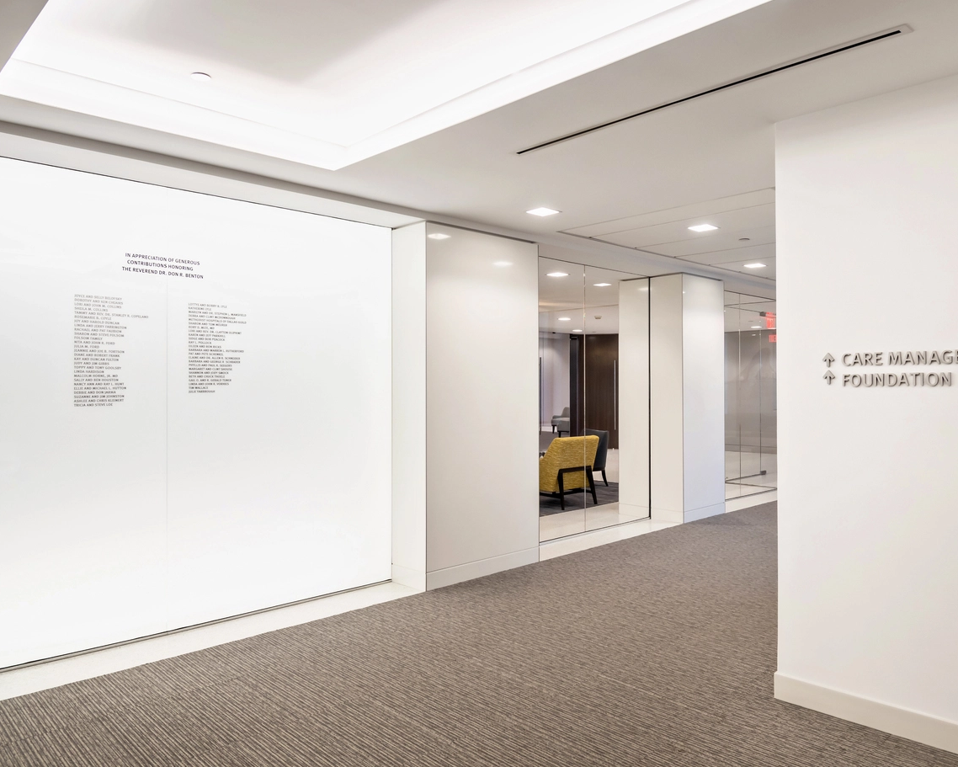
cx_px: 537
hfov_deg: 70.0
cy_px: 381
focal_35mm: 24
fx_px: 681
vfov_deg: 58.8
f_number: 9
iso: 320
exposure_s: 1/40
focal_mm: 14
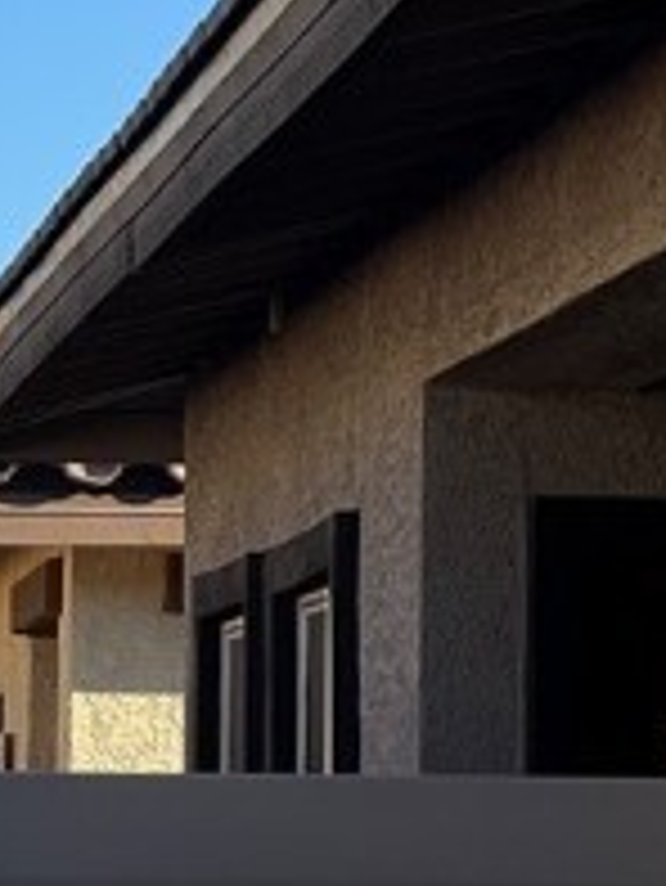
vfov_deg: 6.6
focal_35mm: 300
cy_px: 135
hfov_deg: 4.9
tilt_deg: +8.0
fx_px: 7688
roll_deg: -1.9
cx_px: -464
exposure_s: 1/669
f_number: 2.8
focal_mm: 9
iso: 32
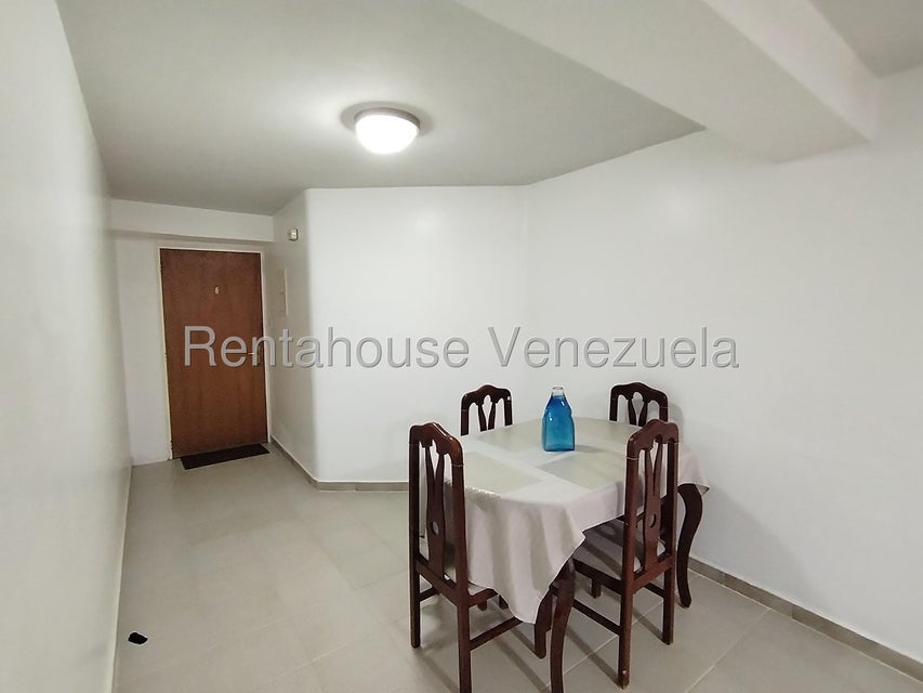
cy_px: 346
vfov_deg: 74.7
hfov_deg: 91.0
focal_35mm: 17
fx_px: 453
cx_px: 462
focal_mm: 1.42
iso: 404
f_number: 2.2
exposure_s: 1/25
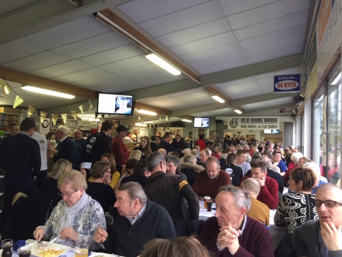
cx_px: 171
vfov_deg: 48.2
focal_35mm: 29
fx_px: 287
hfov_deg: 61.7
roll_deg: -1.3
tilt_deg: +1.0
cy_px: 128
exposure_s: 1/33
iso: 100
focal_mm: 4.15
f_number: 2.2
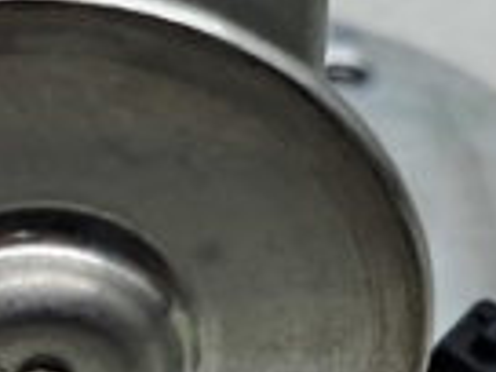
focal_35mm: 127
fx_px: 1820
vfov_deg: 11.7
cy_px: 228
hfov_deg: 15.5
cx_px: 197
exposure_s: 1/100
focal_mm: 4
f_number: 1.8
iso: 50
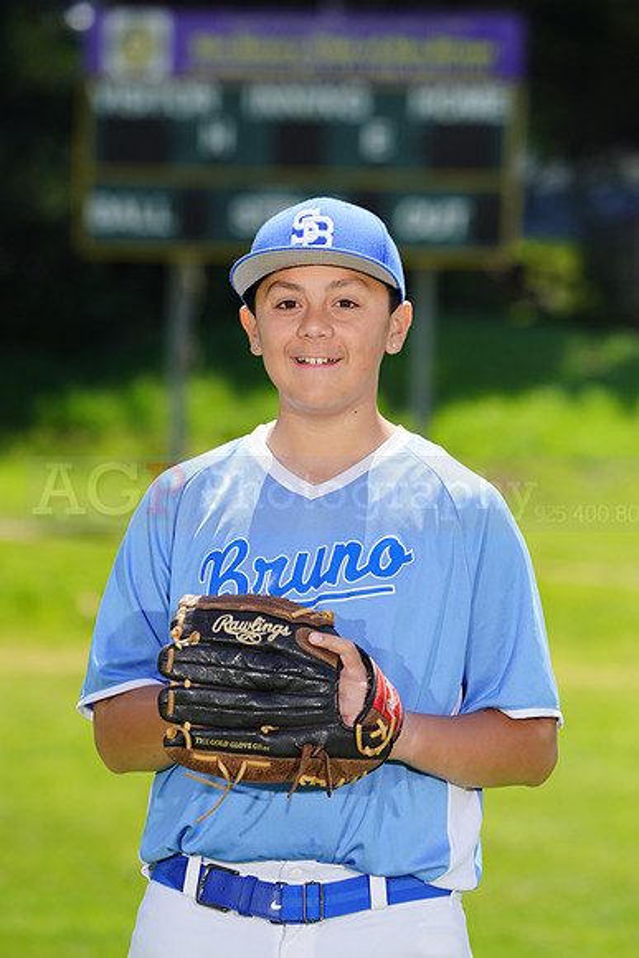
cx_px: 320
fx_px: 7211
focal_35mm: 271
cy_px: 479
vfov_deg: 7.6
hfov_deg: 5.1
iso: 100
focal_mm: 271
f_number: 8
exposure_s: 1/250
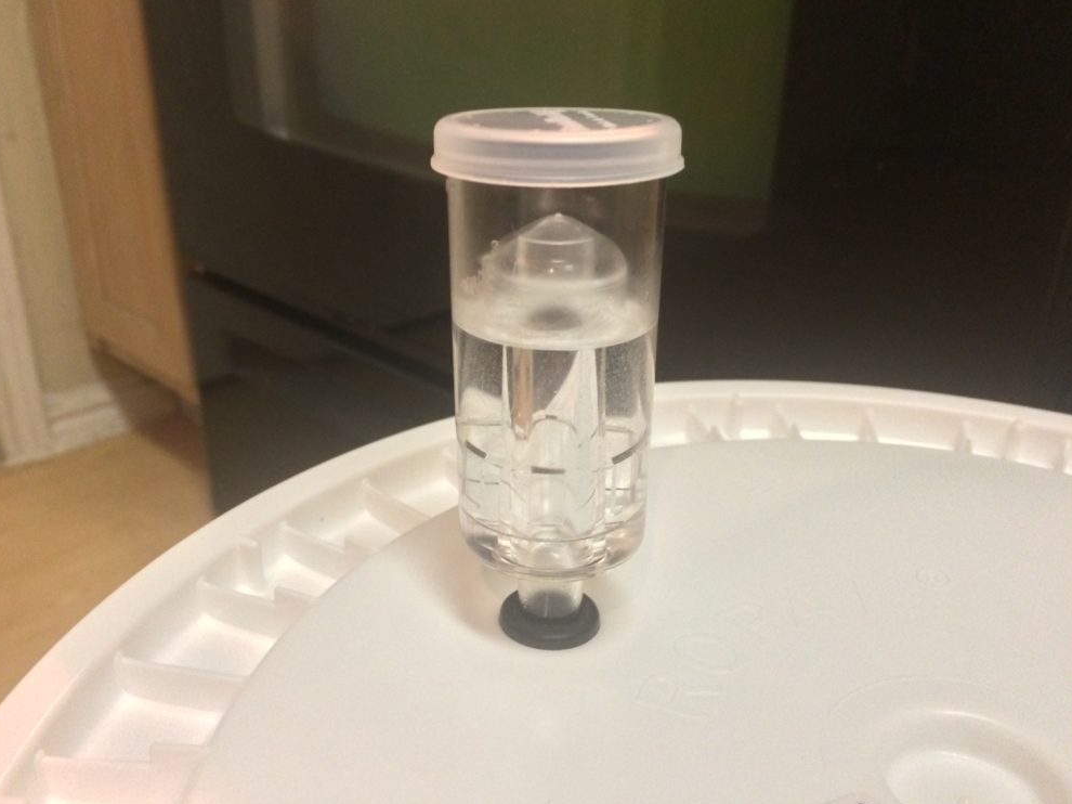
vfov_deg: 46.8
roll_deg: -0.4
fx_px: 929
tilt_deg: -23.0
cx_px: 527
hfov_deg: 60.0
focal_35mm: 30
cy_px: 390
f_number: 2.2
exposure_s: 1/15
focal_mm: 4.15
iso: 320
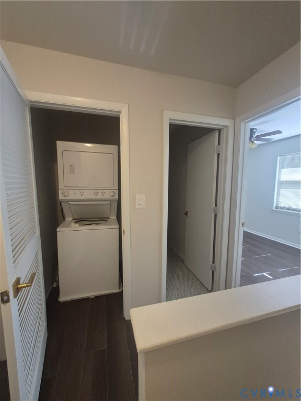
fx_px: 151
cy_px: 200
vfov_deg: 106.2
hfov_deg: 89.9
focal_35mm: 13
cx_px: 150
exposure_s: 1/60
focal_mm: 1.74
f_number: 2.2
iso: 640
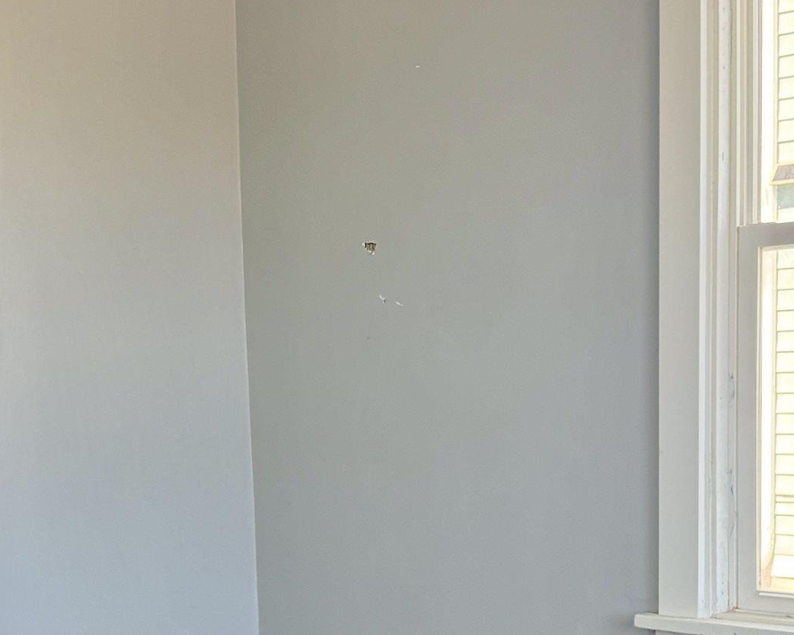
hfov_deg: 27.3
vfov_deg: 21.7
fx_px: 1621
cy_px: 555
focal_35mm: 69
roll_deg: +2.1
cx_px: 260
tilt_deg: -6.7
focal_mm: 6.76
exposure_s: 1/325
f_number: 1.78
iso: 100
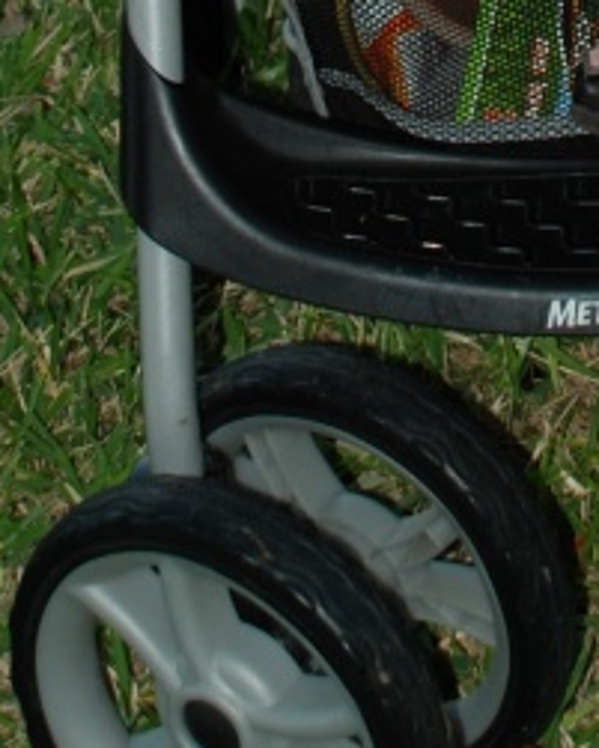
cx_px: 641
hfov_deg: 7.2
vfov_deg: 8.5
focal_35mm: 215
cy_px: -732
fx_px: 4762
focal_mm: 32
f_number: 4.2
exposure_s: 1/60
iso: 200
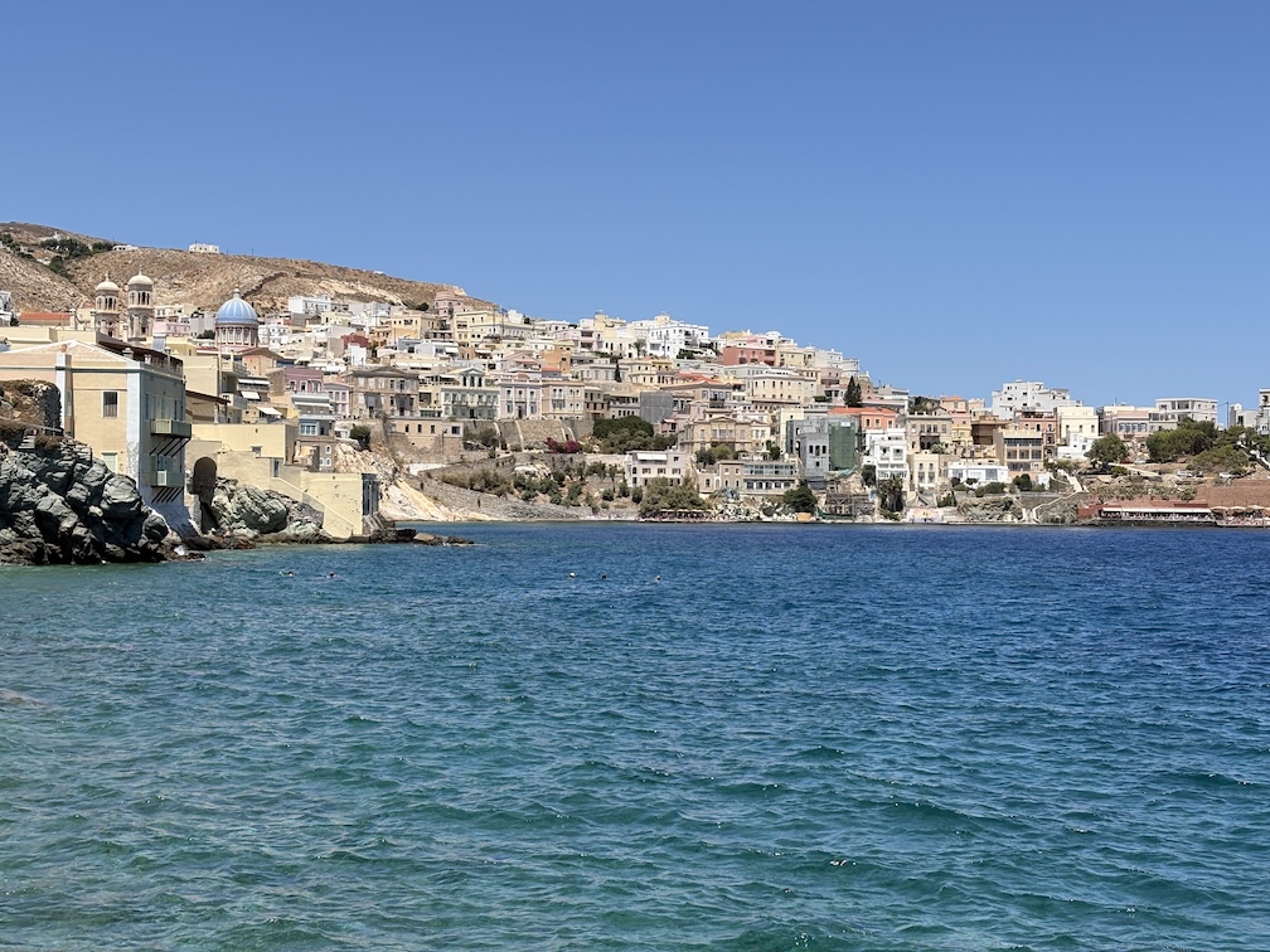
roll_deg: +0.3
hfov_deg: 36.8
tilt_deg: +0.1
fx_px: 1908
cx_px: 635
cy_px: 476
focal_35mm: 52
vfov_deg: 28.0
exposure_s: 1/4329
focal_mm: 5.96
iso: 40
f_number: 1.6
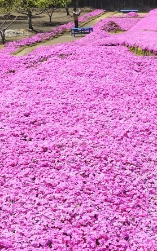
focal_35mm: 75
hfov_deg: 17.3
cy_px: 131
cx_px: 116
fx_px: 514
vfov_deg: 27.5
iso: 320
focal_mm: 32
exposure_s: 1/400
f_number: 10
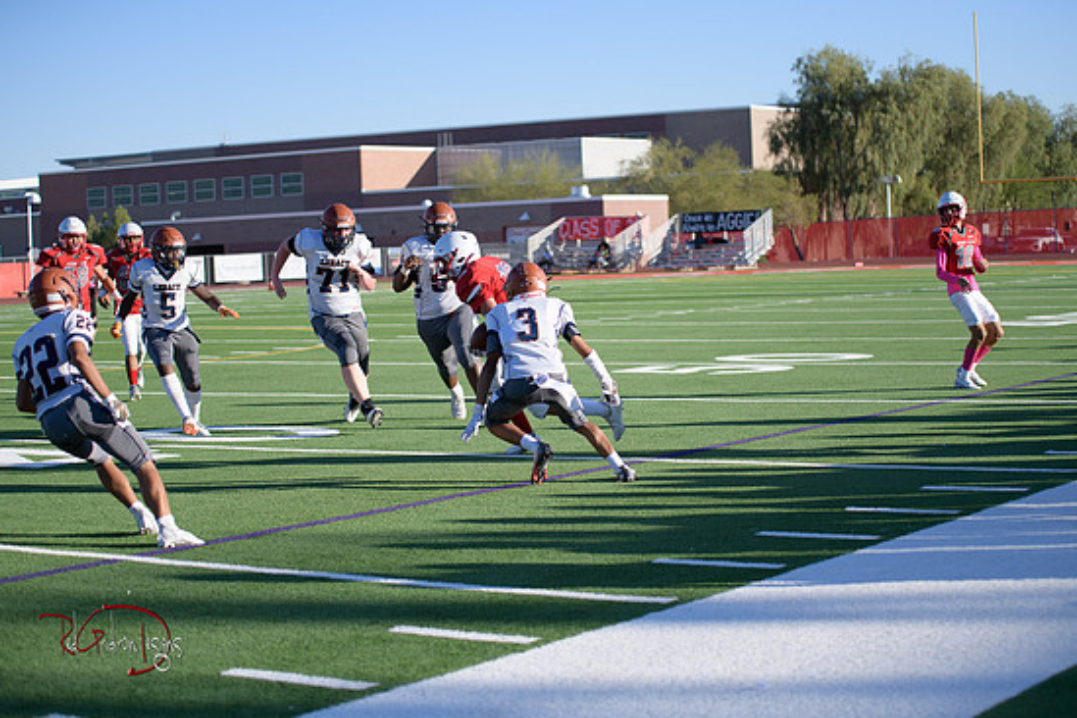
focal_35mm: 74
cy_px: 356
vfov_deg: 18.4
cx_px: 557
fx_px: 2214
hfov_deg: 27.3
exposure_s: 1/5000
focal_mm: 70
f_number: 2.8
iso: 400
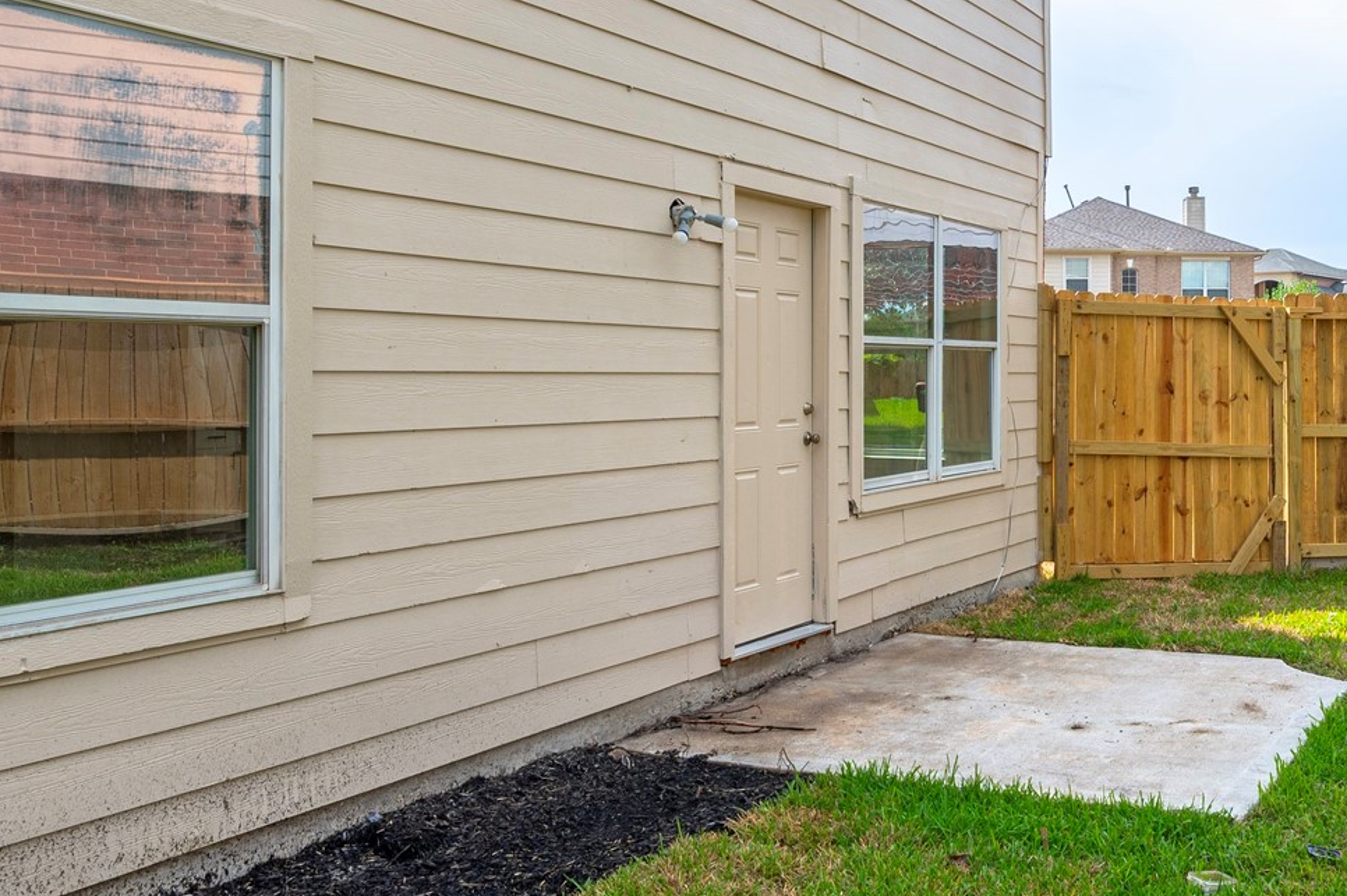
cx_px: 984
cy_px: 375
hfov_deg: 51.2
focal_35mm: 36
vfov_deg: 36.7
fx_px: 1346
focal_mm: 16
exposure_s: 1/80
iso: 125
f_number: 14
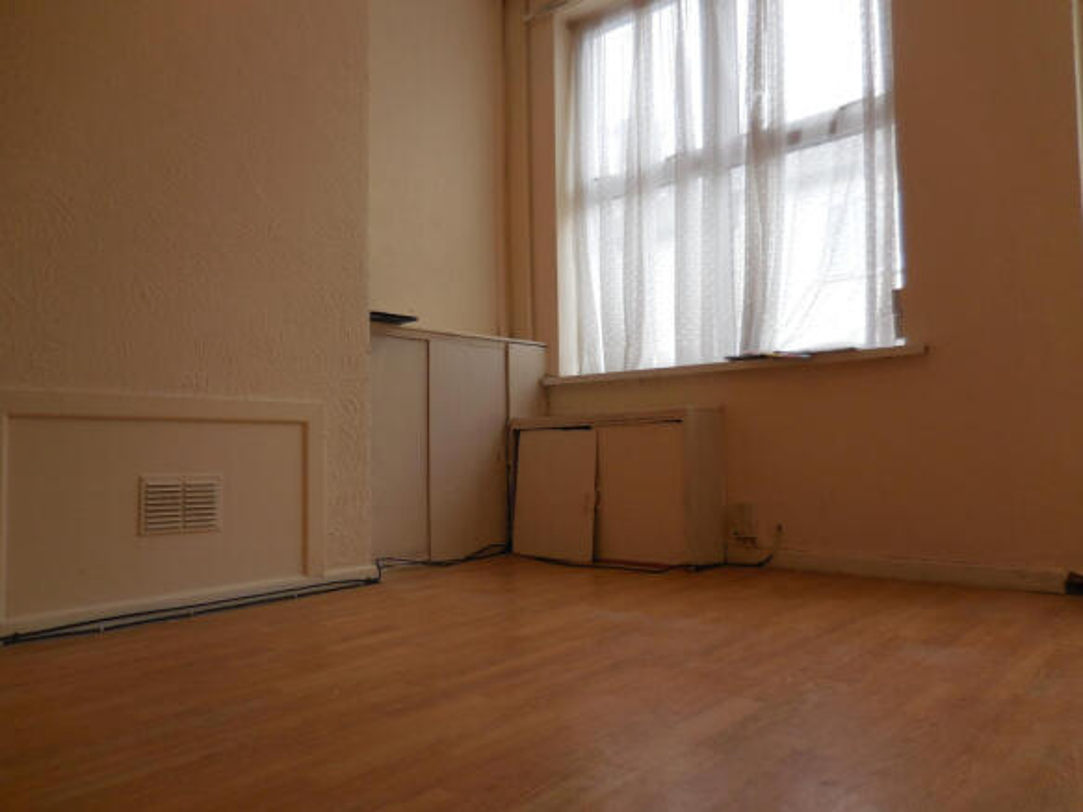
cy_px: 406
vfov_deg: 54.9
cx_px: 542
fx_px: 782
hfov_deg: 69.4
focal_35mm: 25
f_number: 3.3
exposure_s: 1/60
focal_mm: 4.5
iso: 125
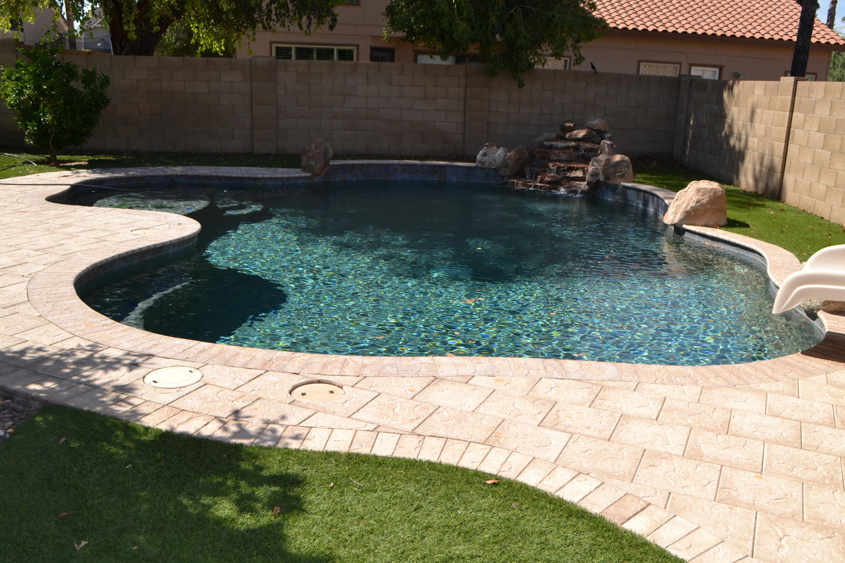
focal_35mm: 33
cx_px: 448
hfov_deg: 57.2
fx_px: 775
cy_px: 295
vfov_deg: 40.0
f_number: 8
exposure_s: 1/200
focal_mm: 20
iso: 100
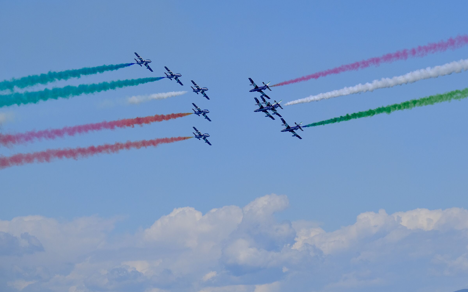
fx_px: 2270
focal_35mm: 178
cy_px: 149
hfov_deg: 11.8
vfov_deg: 7.4
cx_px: 234
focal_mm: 115.9
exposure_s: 1/2500
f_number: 8
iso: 640
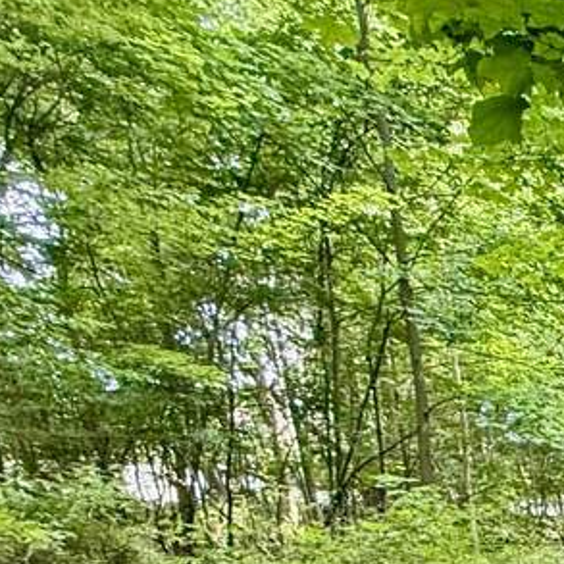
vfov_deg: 25.4
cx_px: 1163
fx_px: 995
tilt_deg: -14.1
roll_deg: +0.0
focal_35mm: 54
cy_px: 801
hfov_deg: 18.4
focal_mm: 2.22
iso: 320
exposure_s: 1/93
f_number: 2.2
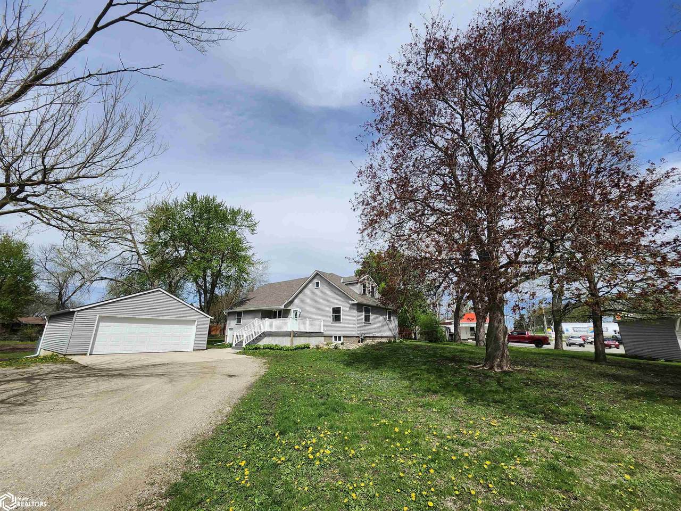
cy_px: 256
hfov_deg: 106.2
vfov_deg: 89.9
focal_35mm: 13
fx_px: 256
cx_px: 340
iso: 40
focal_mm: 1.74
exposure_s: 1/2503
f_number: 2.2
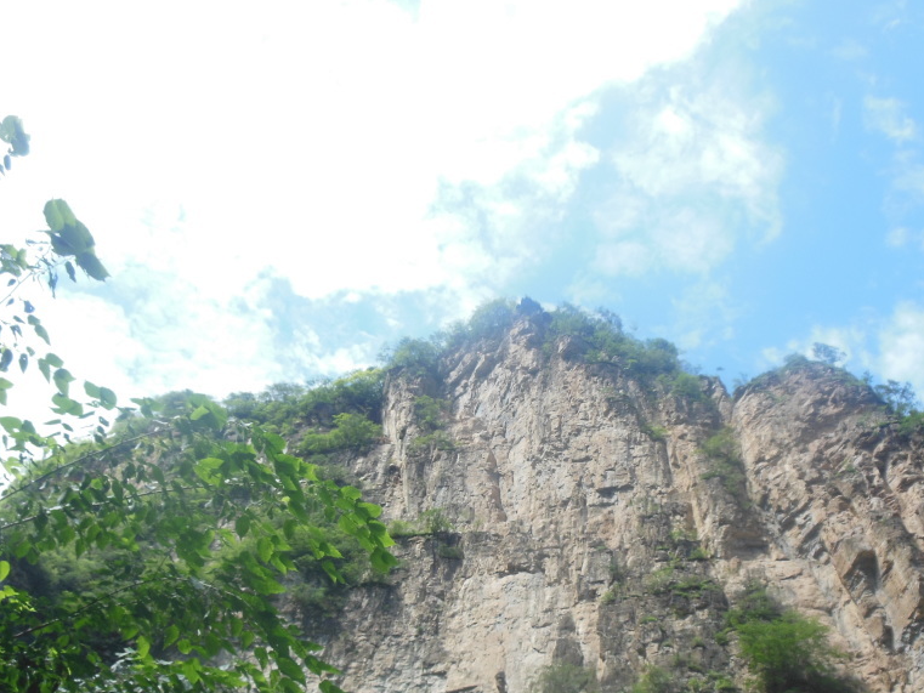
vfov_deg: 36.7
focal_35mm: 39
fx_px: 1041
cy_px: 422
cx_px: 514
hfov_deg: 47.8
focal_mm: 5.2
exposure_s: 1/500
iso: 125
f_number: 3.3
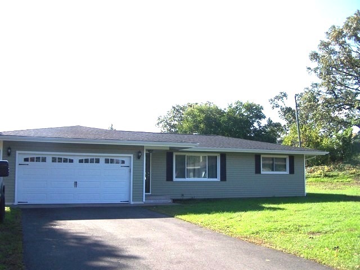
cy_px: 135
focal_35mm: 38
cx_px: 180
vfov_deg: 37.7
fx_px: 395
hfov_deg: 49.0
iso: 80
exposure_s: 1/800
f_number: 2.8
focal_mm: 6.3
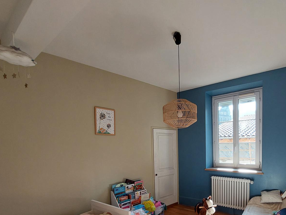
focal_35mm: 19
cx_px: 173
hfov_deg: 83.5
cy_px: 156
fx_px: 157
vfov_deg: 65.3
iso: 80
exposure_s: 1/100
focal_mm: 1.74
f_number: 2.2
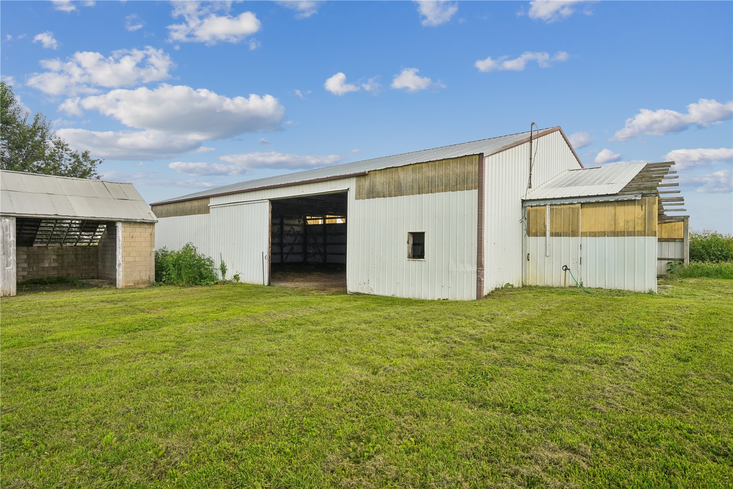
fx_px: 407
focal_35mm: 20
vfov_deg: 61.9
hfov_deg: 84.0
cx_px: 366
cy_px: 244
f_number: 10
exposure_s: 1/125
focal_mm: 20
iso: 400
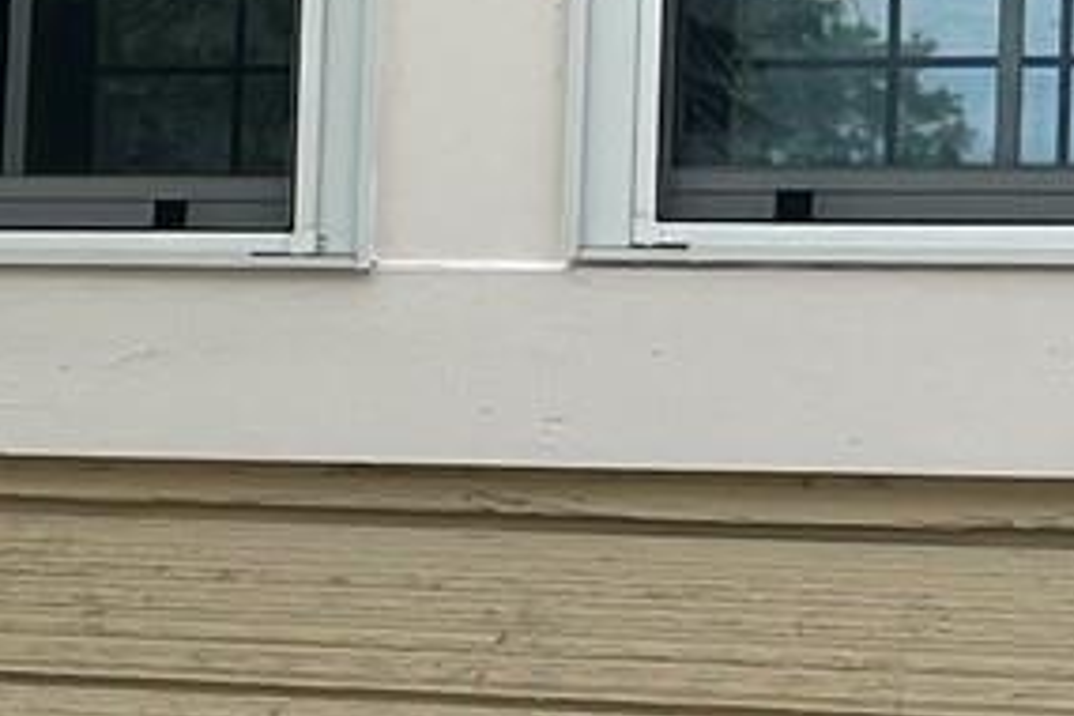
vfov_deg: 7.1
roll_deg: -1.7
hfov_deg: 9.6
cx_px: -1338
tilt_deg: -0.9
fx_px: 5787
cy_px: 486
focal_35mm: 194
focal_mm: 5.1
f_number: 1.6
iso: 50
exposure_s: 1/2410
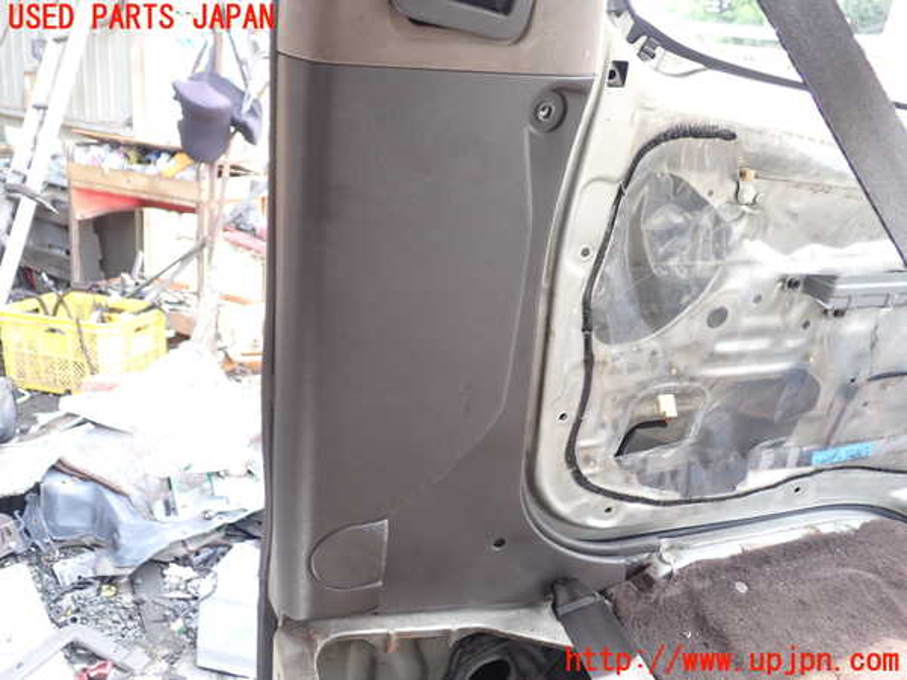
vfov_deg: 46.8
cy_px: 340
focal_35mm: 30
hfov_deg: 60.0
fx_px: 786
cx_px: 454
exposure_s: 1/60
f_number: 2.3
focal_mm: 5.4
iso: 160
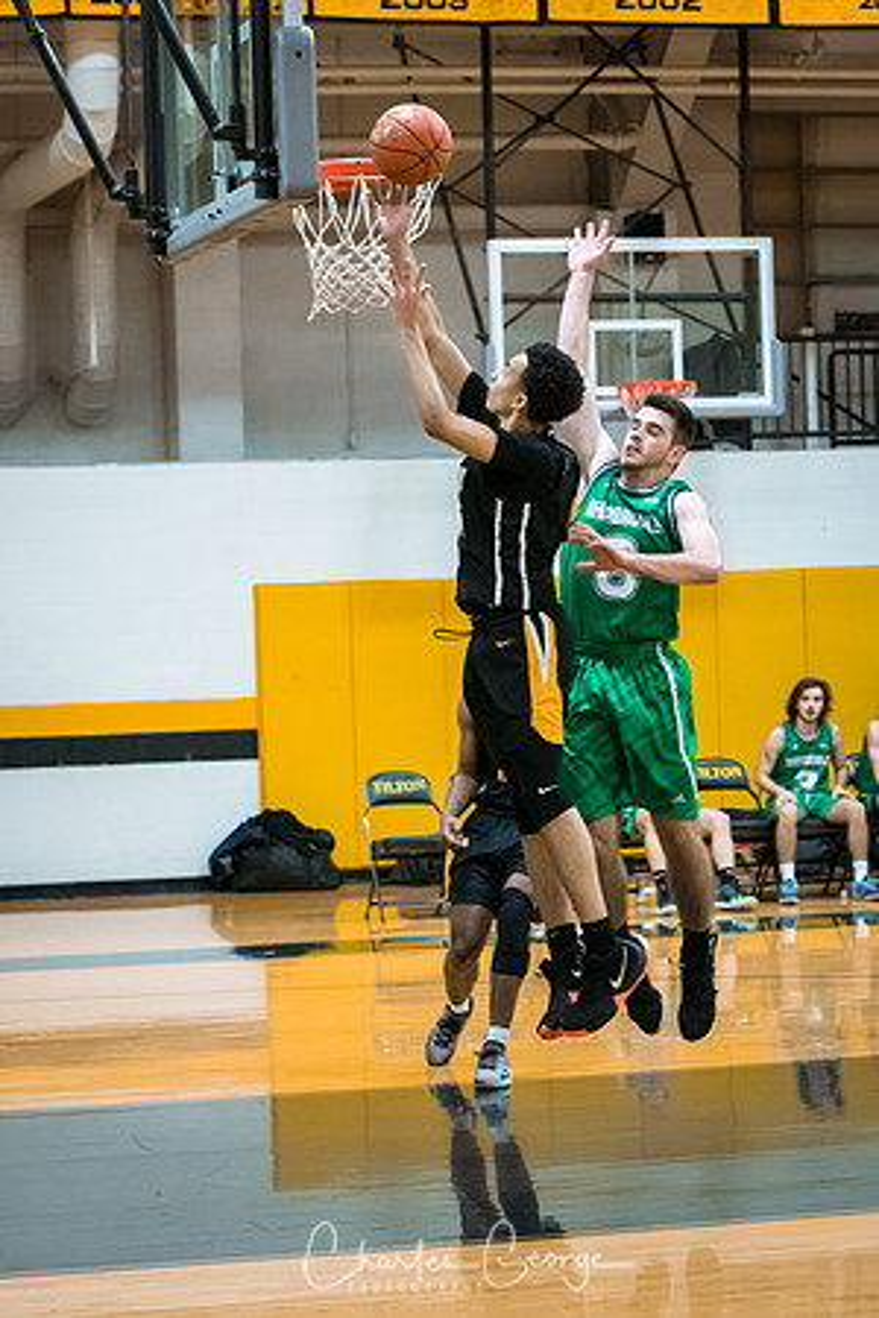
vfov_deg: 19.5
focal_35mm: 105
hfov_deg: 13.0
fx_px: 3845
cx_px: 440
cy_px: 659
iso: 3200
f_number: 2.8
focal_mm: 70
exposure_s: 1/400
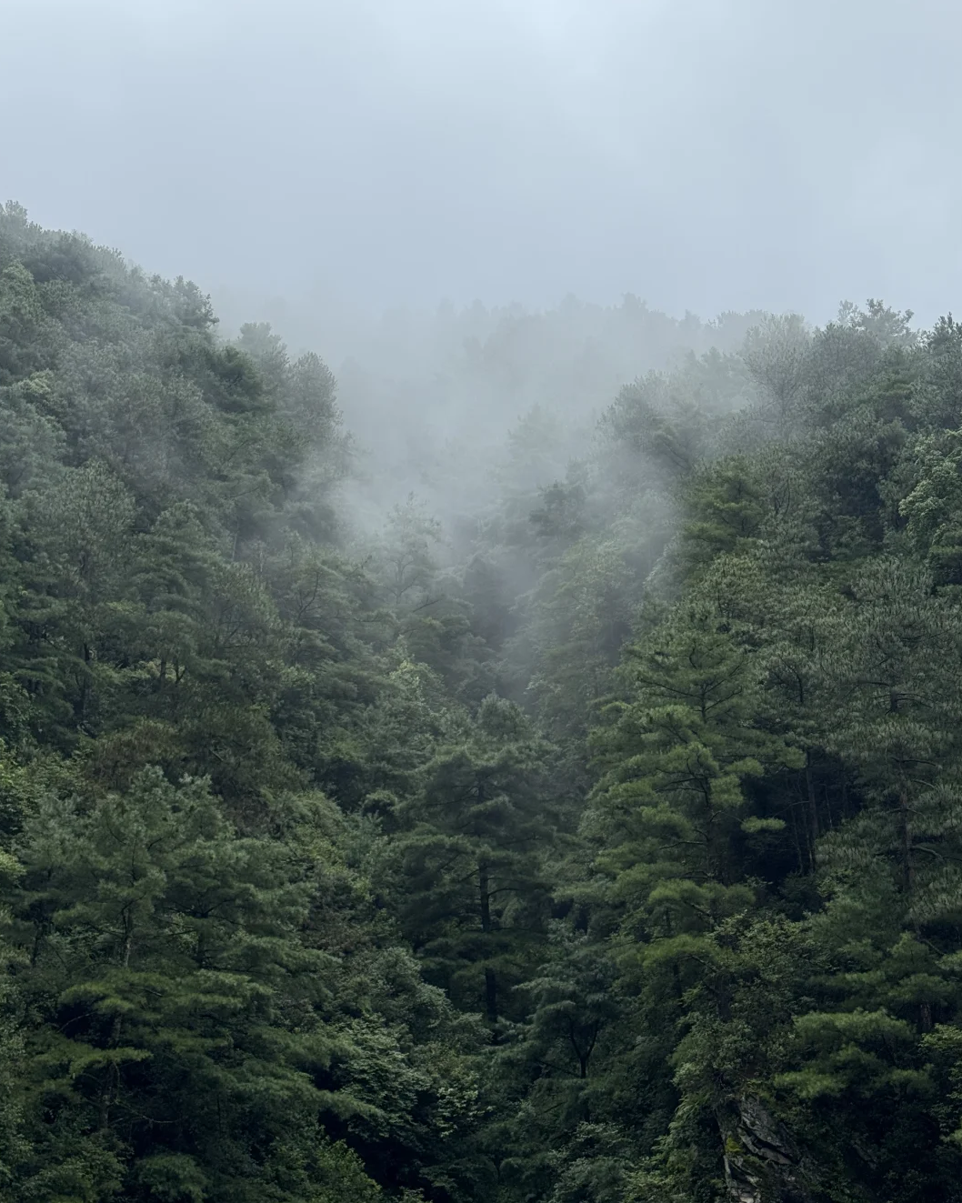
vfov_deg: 36.7
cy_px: 622
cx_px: 485
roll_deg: +0.7
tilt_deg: +28.0
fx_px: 1815
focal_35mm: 51
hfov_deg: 29.7
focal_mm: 6.76
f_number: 1.78
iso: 64
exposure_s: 1/1193
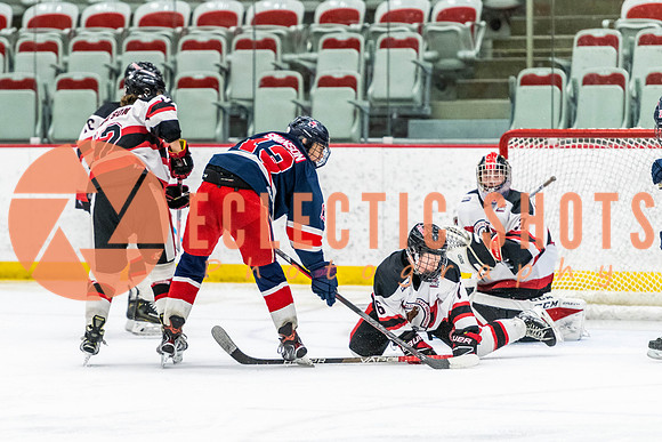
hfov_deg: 7.8
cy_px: 230
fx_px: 4850
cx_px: 280
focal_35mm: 264
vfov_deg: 5.2
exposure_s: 1/640
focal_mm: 185
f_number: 2.8
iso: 3200
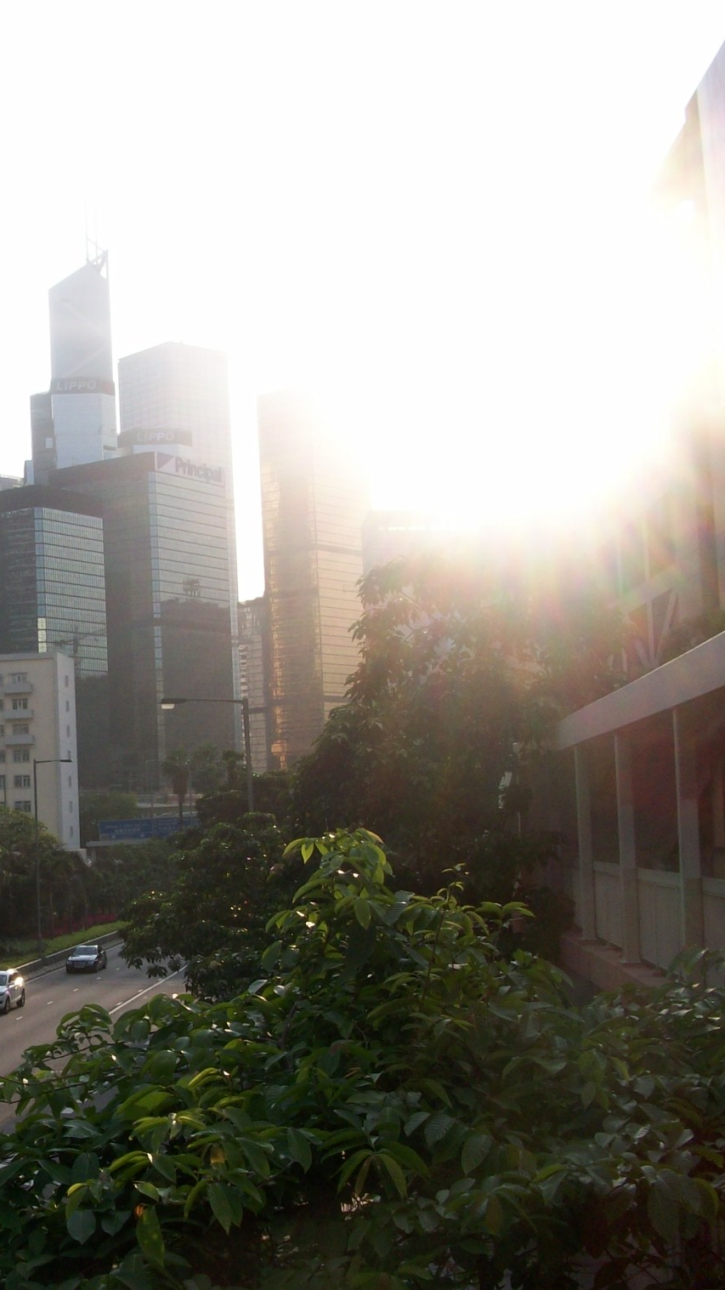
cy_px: 638
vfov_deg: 41.3
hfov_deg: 22.9
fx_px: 1709
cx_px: -20
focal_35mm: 50
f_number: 5.5
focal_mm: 5.7
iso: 64
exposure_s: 1/249
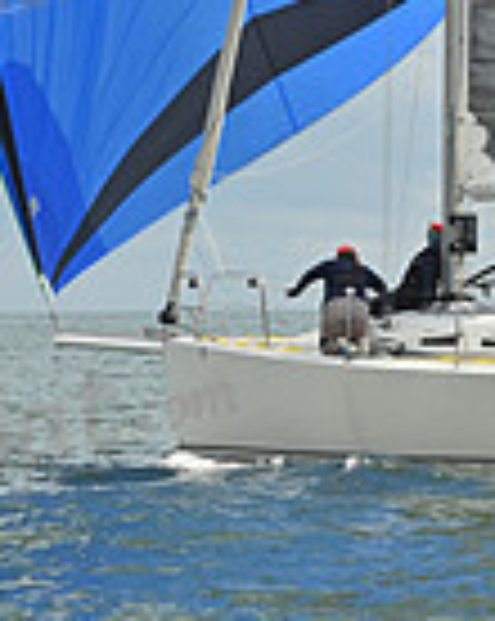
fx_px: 6167
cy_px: -292
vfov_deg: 5.7
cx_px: 470
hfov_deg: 4.6
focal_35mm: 336
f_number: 9
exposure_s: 1/1250
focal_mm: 85
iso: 320
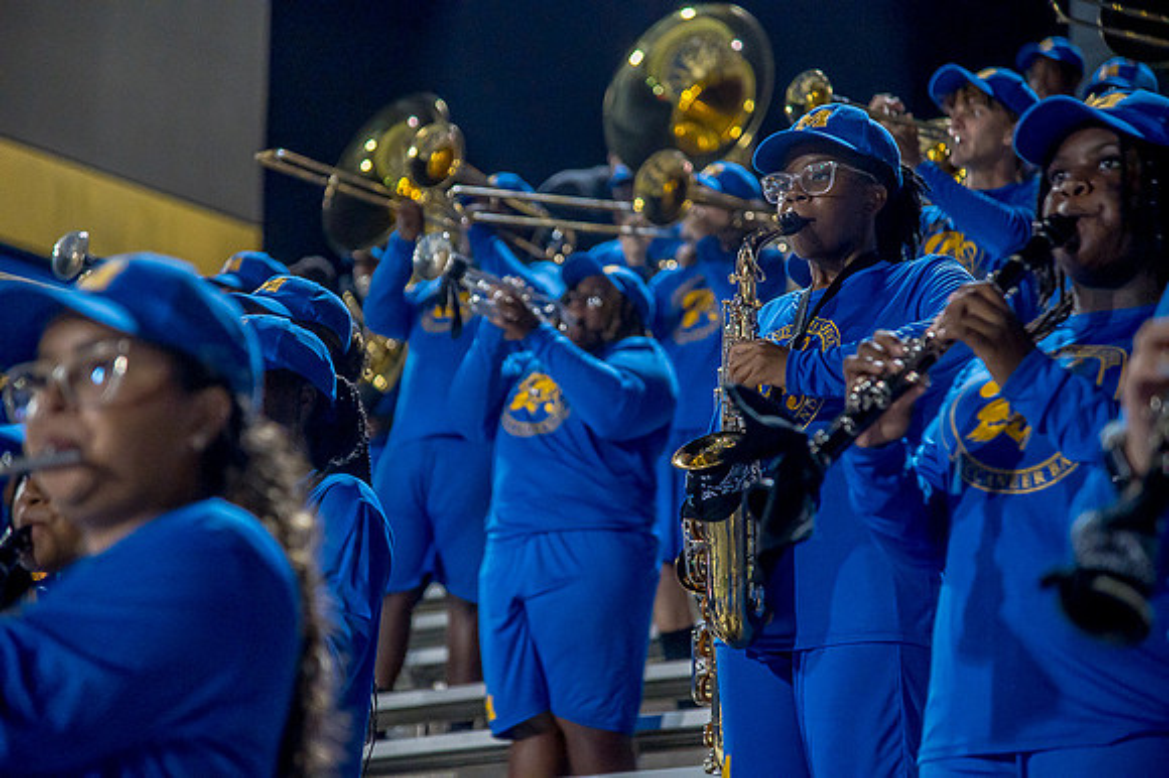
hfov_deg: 17.1
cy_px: 389
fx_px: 3894
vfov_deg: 11.4
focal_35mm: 120
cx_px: 584
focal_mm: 120
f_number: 4
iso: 2000
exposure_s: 1/200
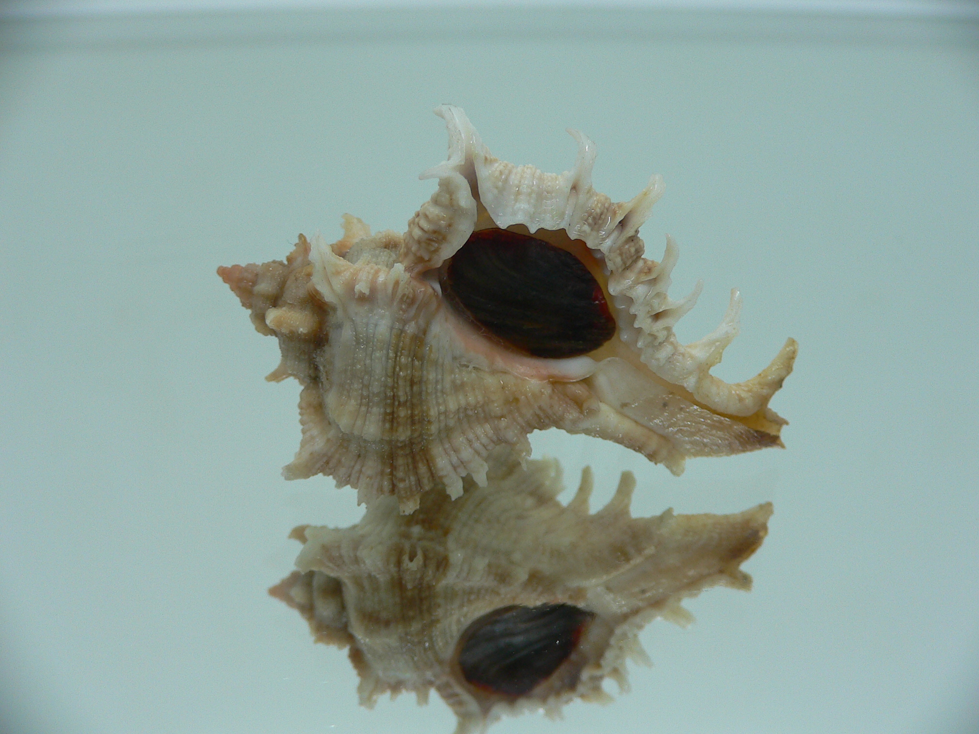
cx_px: 490
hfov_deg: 52.6
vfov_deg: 40.7
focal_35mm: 35
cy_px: 367
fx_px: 990
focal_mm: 4.6
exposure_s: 1/60
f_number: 2.8
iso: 100
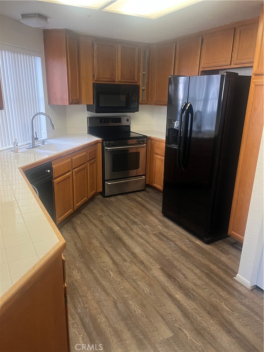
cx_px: 132
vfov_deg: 67.3
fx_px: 264
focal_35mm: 26
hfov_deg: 53.1
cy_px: 176
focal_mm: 5.1
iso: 200
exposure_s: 1/60
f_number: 1.6
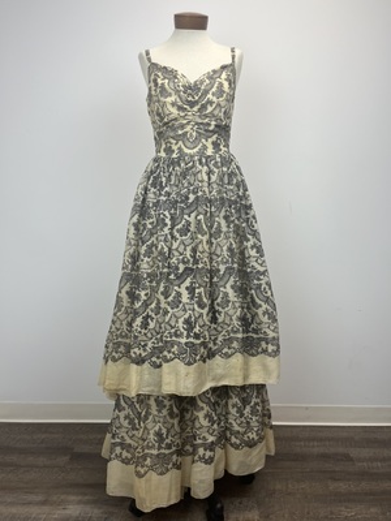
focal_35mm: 26
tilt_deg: -7.9
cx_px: 196
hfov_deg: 53.1
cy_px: 260
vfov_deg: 67.3
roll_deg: +0.0
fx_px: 392
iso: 40
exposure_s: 1/235
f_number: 1.6
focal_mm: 5.1
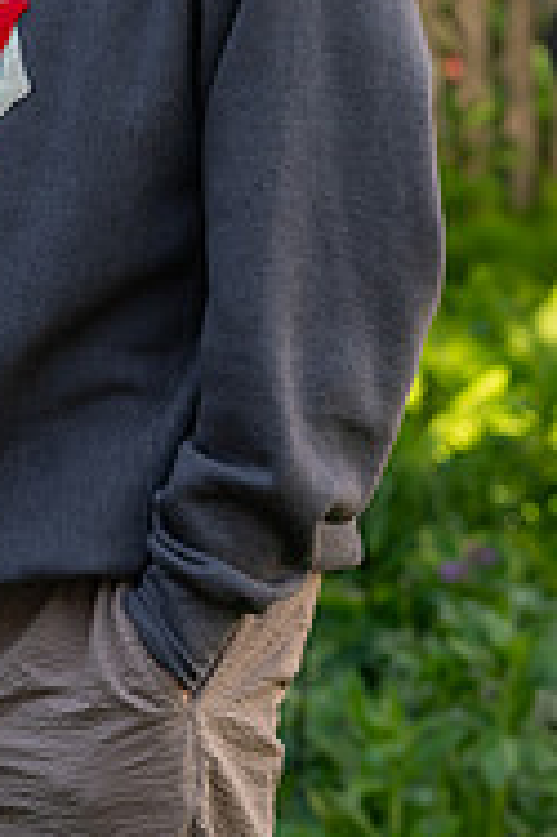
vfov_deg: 8.7
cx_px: 136
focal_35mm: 235
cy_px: -18
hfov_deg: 5.8
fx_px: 5464
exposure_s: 1/160
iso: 250
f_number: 4
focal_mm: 98
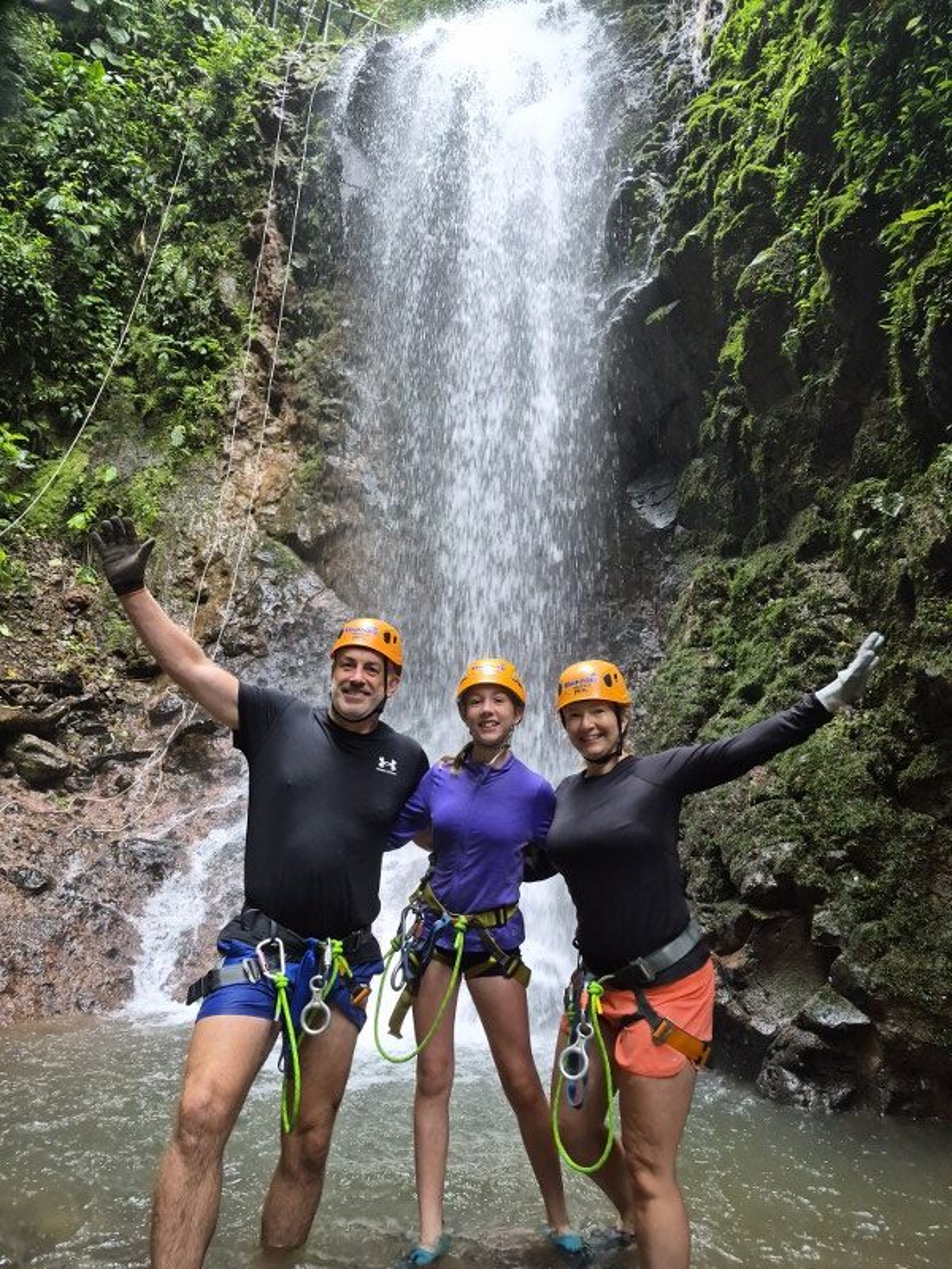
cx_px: 476
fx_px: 843
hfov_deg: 58.9
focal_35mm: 23
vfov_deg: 73.9
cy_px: 634
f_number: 1.8
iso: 500
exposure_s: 1/120
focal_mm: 5.4
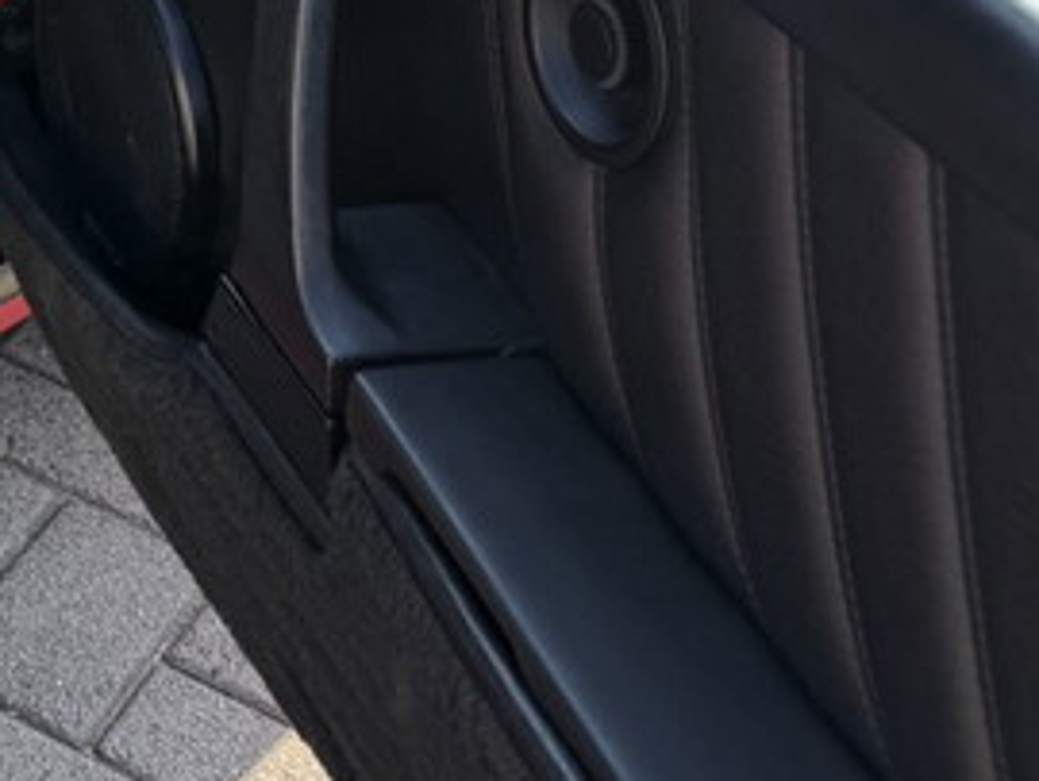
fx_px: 2734
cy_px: -412
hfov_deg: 17.4
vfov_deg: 15.0
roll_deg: -0.7
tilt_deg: -21.7
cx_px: -835
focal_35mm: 91
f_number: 1.78
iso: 80
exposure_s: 1/1211
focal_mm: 6.76
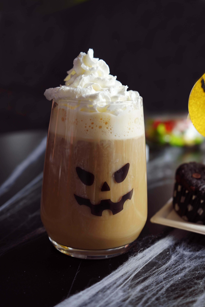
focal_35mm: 41
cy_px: 154
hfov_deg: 32.6
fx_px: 350
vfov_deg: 47.4
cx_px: 102
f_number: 4.5
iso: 500
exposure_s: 1/100
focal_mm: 41
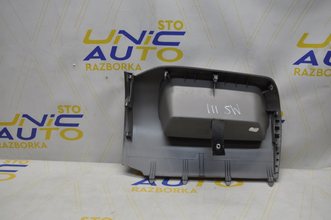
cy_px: 110
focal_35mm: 36
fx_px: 331
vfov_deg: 36.8
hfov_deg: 53.2
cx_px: 166
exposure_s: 1/125
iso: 640
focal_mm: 24
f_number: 5.6
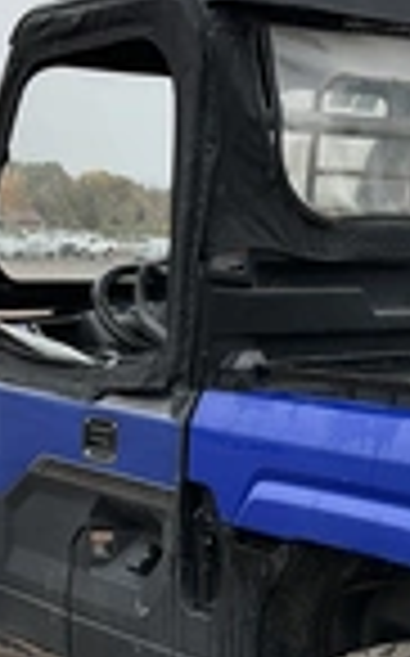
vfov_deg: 24.3
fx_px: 1505
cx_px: 288
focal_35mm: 84
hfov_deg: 15.5
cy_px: 518
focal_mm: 3
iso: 20
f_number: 1.8
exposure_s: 1/134
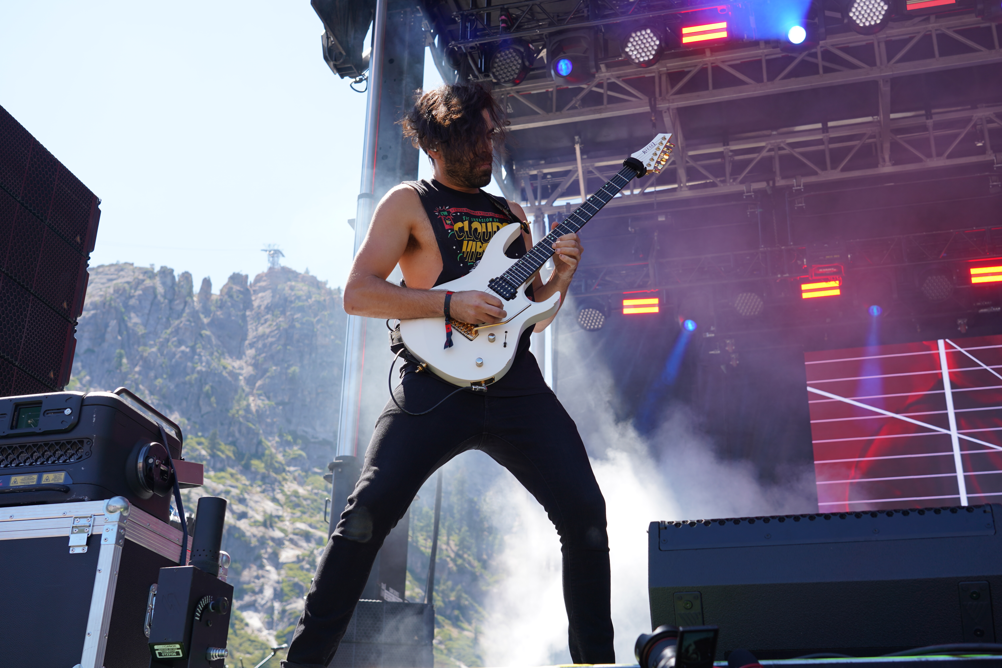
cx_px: 501
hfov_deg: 47.4
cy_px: 334
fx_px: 1141
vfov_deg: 32.6
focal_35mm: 41
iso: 100
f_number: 5.6
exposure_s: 1/125
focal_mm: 41
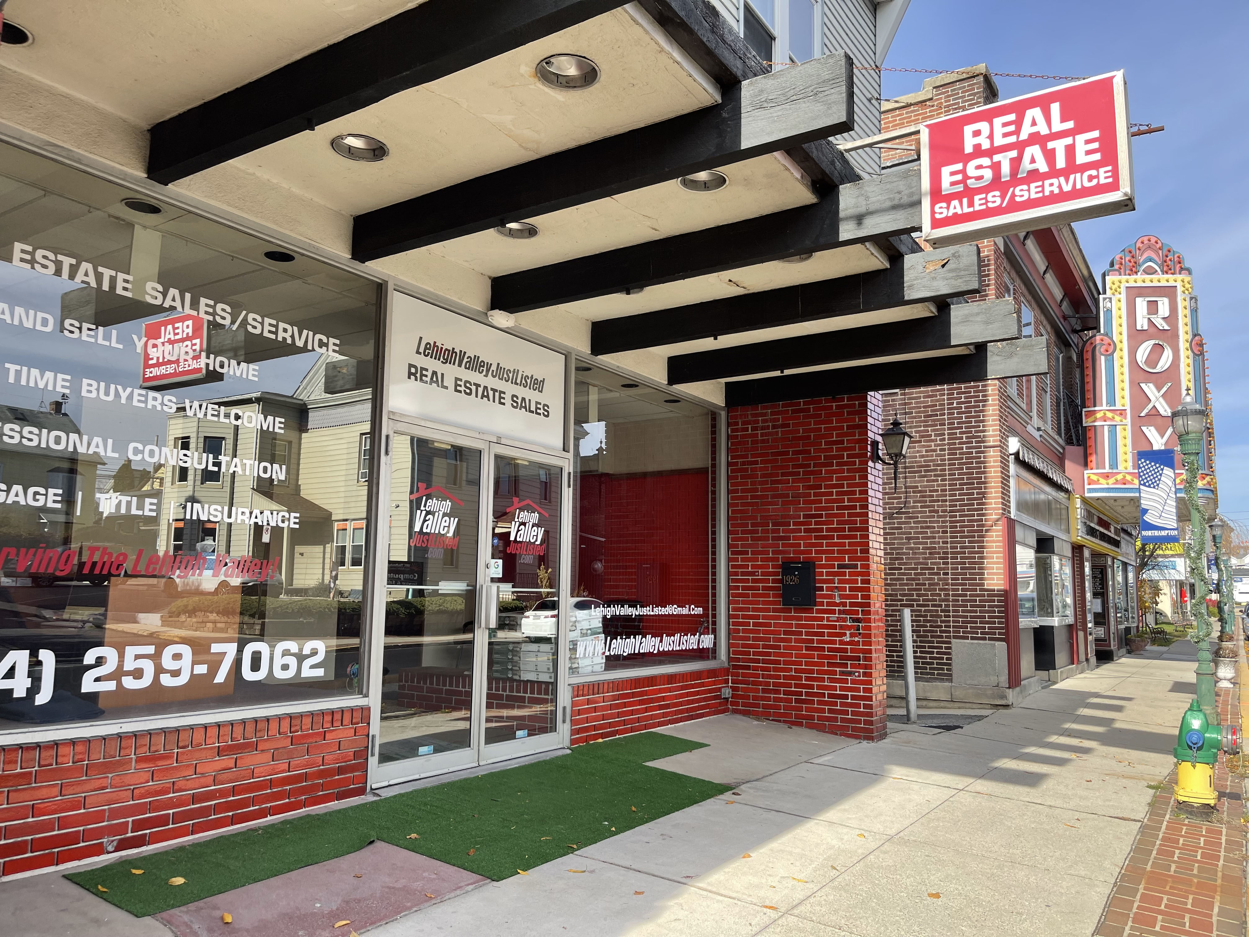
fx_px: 938
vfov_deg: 53.1
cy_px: 468
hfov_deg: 67.3
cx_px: 624
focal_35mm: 26
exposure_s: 1/740
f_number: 1.6
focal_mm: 5.1
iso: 32
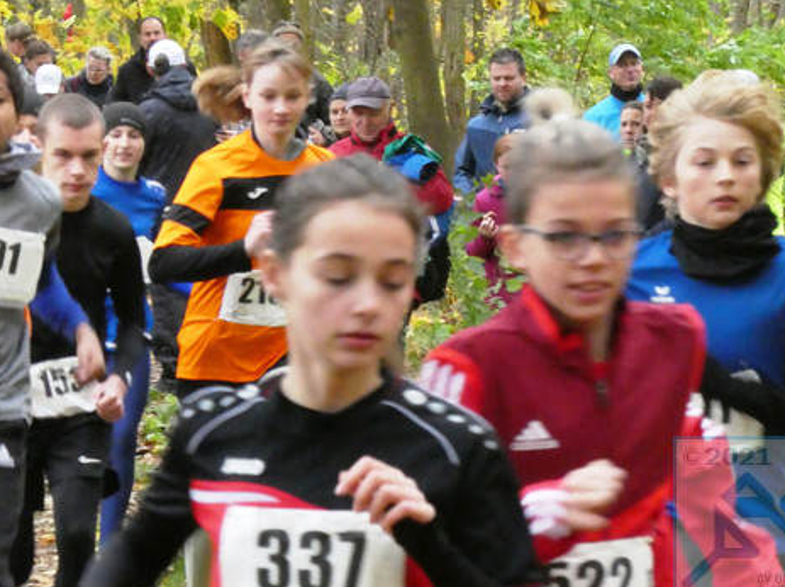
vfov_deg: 6.4
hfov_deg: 8.6
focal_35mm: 231
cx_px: 420
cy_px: 288
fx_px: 5232
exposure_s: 1/80
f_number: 5.6
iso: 1600
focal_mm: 38.4
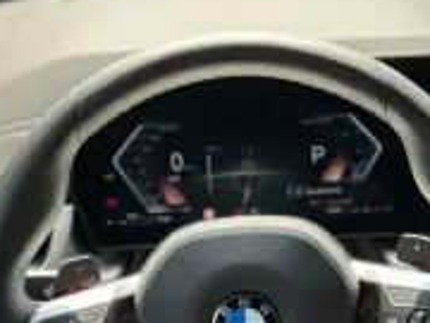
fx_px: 1193
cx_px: 251
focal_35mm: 96
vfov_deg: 15.2
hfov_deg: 20.4
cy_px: 306
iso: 64
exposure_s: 1/281
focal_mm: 6.76
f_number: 1.78
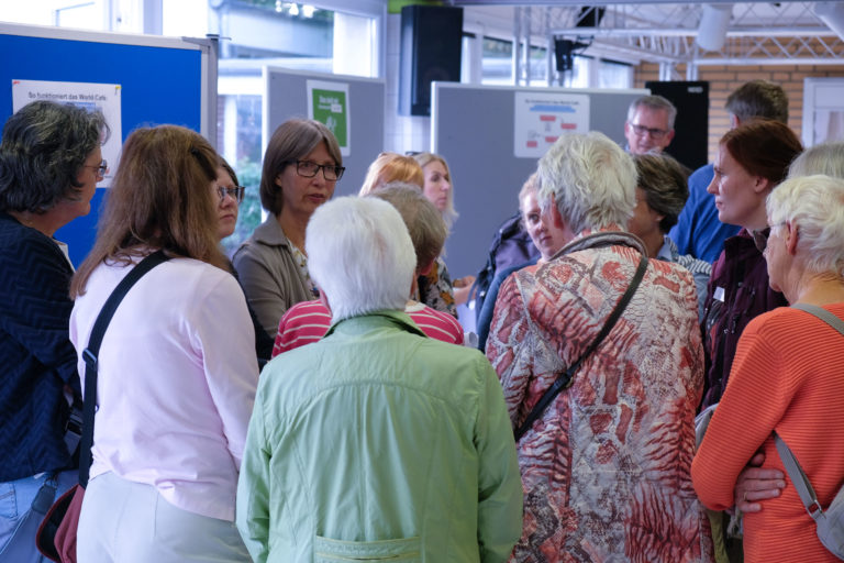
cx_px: 422
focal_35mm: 83
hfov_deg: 24.5
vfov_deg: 16.5
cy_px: 282
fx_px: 1946
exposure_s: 1/60
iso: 500
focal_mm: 55
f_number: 4
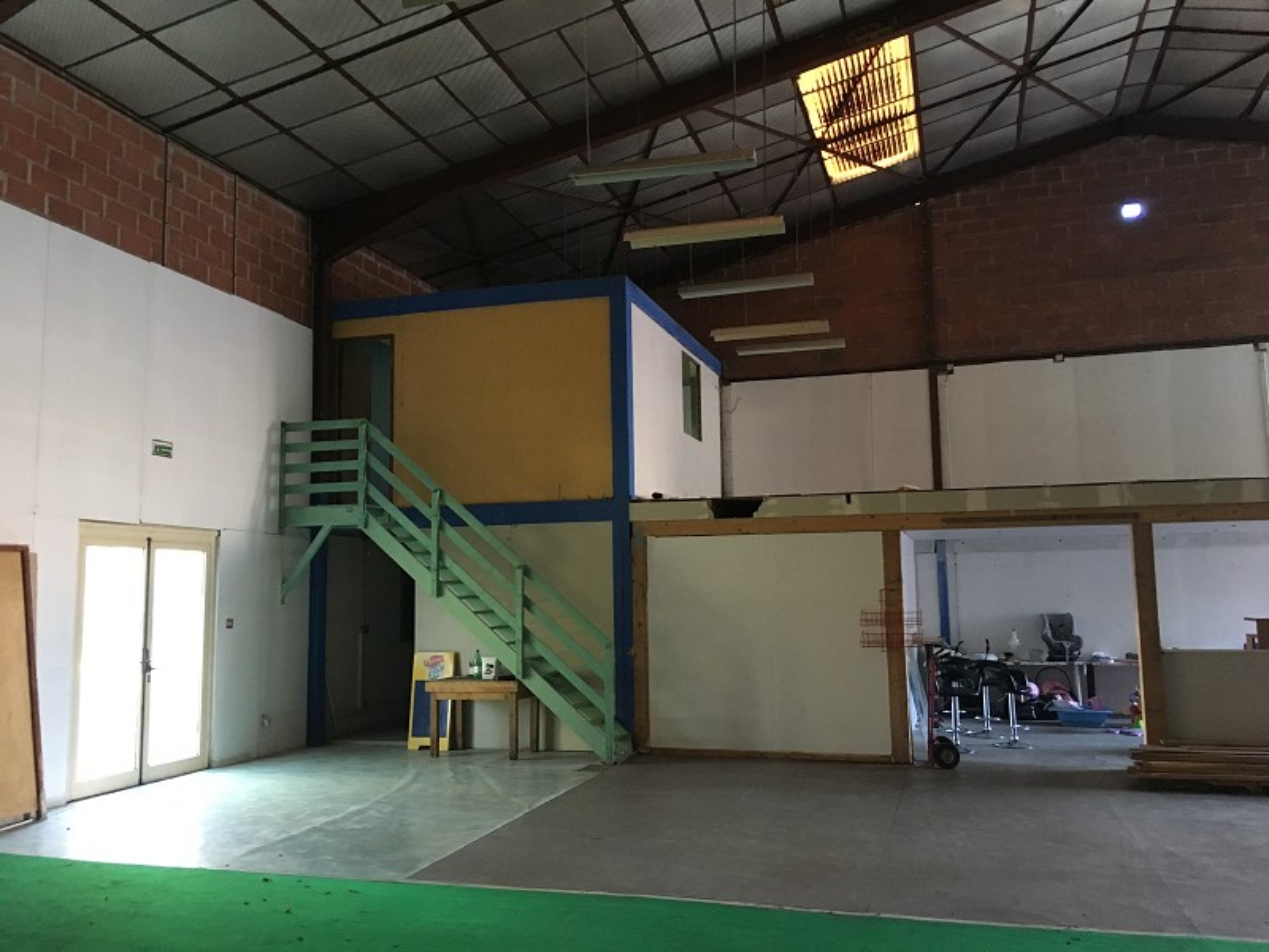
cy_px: 476
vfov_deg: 48.2
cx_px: 634
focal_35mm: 29
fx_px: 1063
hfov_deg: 61.7
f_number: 2.2
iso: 200
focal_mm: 4.15
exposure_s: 1/17
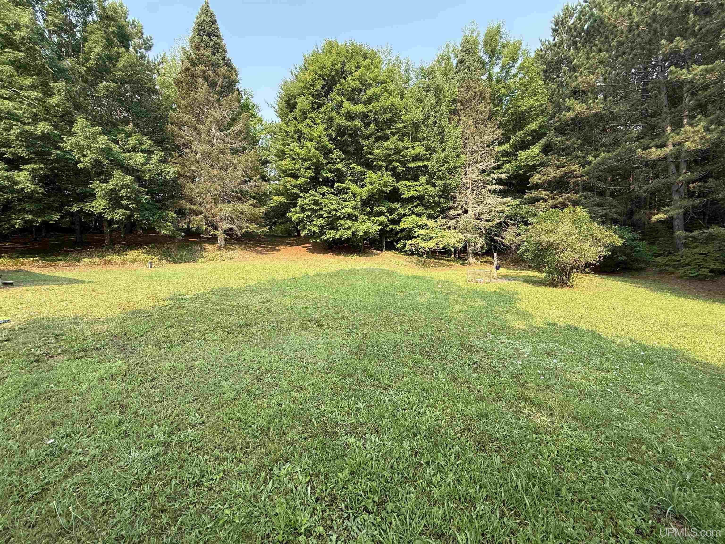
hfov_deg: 102.1
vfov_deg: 85.7
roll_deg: +0.4
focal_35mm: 14
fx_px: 293
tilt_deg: -2.6
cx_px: 362
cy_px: 272
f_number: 2.2
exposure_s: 1/310
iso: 50
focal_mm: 2.22
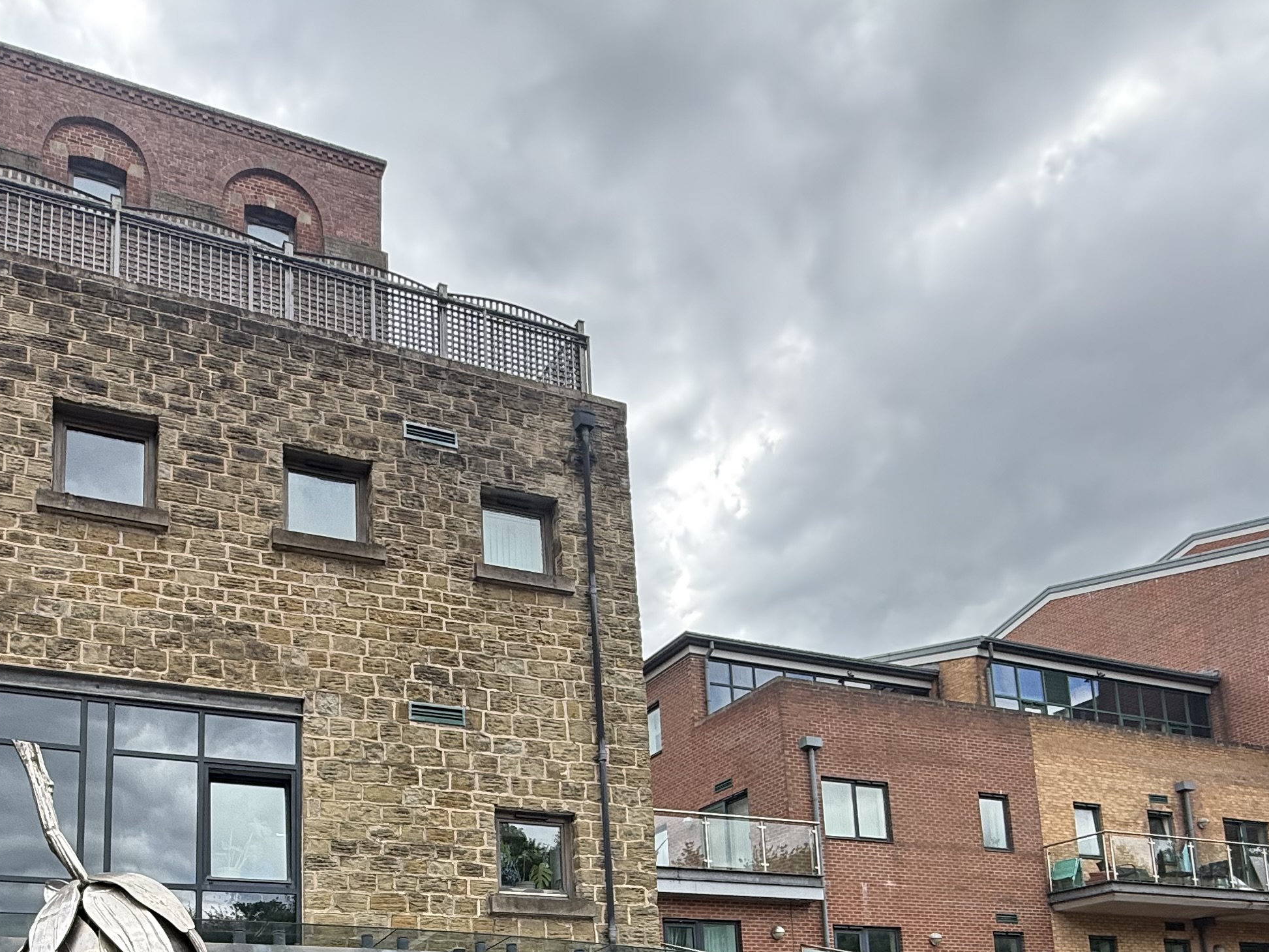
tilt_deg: +8.6
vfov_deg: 42.4
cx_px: 439
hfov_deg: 60.4
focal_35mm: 29
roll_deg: +1.5
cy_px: 929
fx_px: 1063
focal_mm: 2.22
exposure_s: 1/602
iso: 64
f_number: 2.2
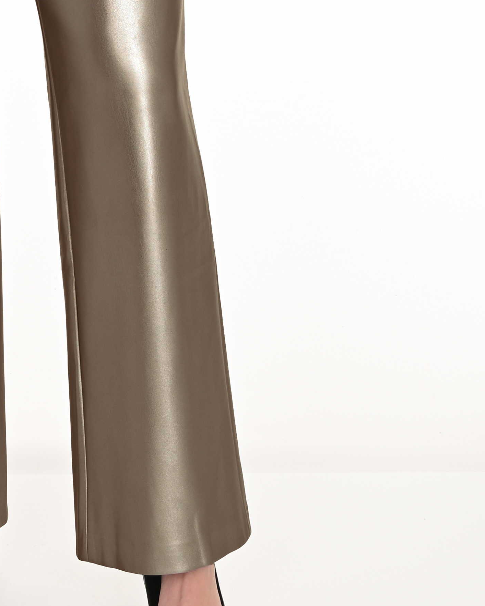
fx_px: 2924
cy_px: -235
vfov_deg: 11.5
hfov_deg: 9.4
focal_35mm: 163
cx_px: -7
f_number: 10
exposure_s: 1/160
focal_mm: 51
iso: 100
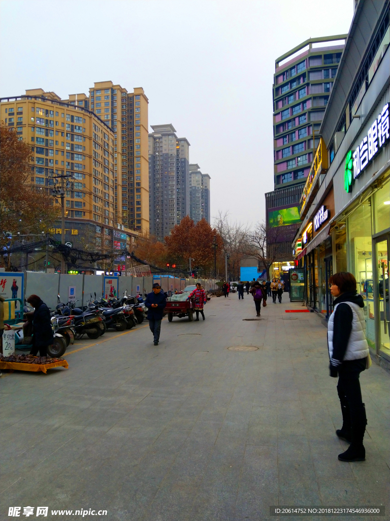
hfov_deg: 54.9
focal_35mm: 25
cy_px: 260
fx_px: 376
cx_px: 195
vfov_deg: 69.4
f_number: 1.75
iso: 100
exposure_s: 1/33
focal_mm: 4.28
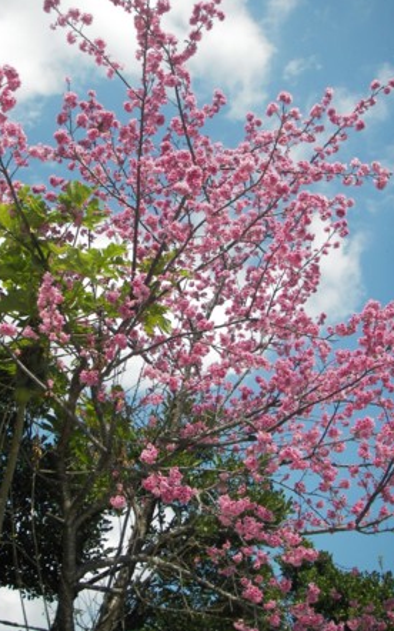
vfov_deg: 48.2
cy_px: 311
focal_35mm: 41
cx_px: 157
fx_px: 705
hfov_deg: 31.1
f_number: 3.3
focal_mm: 6.3
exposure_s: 1/500
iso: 50
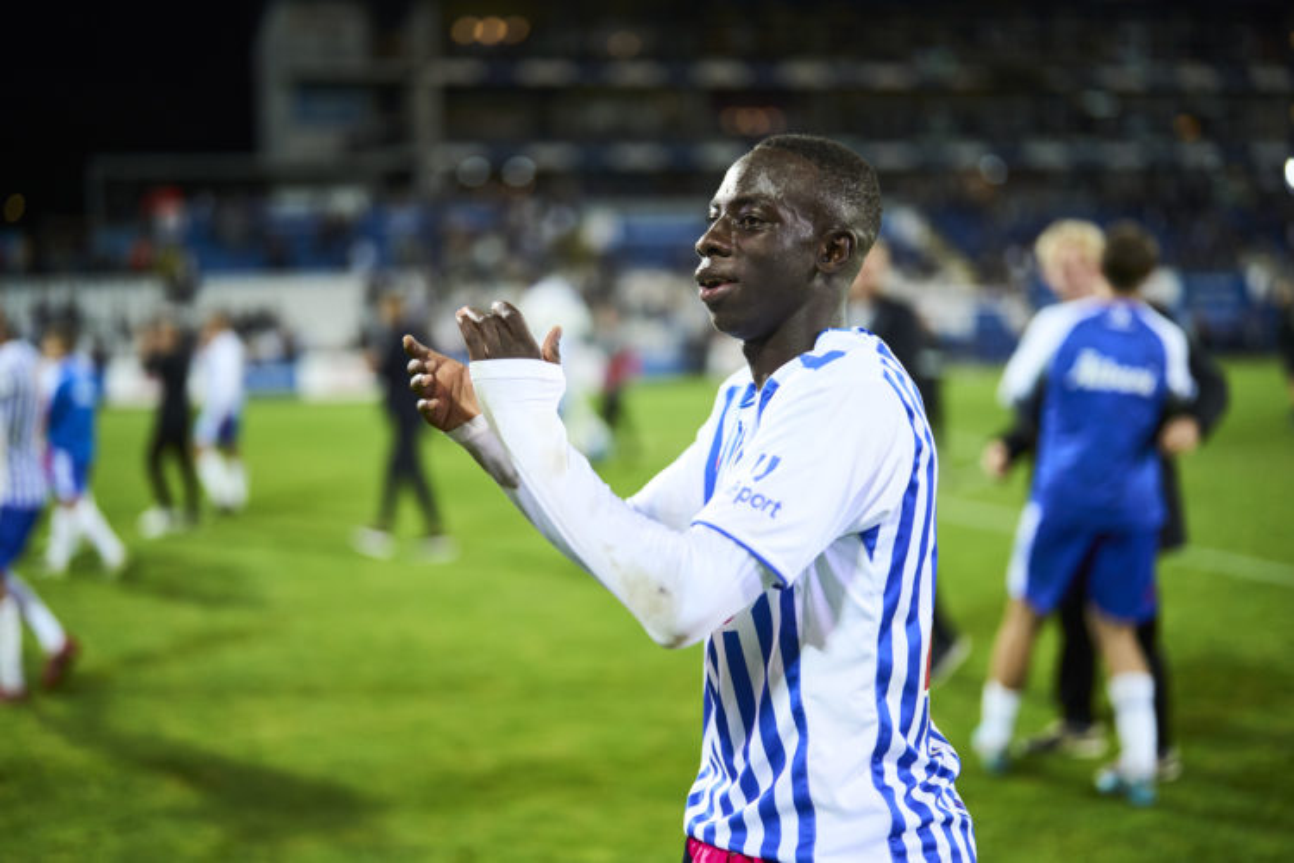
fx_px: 1797
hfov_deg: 39.6
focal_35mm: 50
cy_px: 432
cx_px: 647
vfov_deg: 27.0
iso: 1250
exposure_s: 1/2500
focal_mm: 50
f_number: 1.2
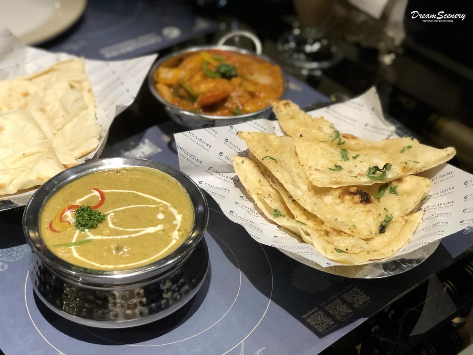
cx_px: 236
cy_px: 178
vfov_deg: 25.7
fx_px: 779
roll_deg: -3.3
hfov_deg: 33.8
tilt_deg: -38.7
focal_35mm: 57
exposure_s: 1/30
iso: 200
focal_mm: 6.6
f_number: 2.8
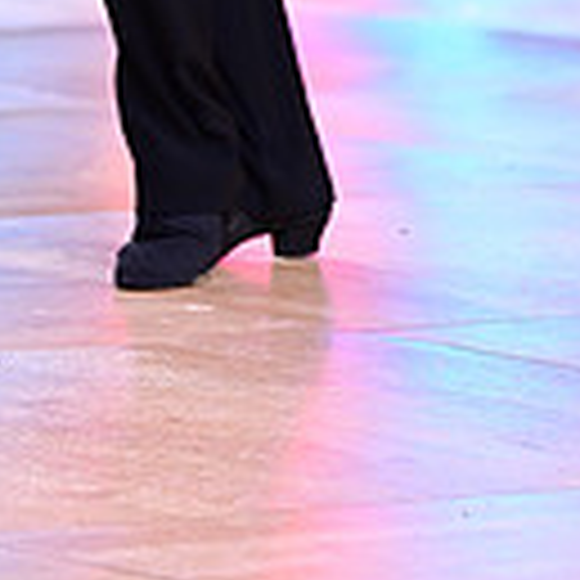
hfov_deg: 3.7
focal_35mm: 479
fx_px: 9080
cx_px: 22
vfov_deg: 3.6
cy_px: -504
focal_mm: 125
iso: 1600
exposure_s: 1/400
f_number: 2.8
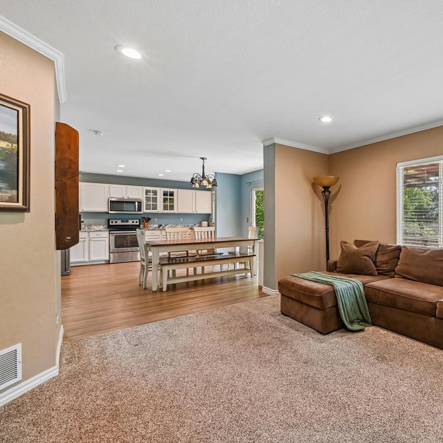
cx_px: 323
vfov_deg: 80.7
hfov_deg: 75.8
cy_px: 223
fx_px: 261
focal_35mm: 18
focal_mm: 14
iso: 400
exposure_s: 1/15
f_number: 10
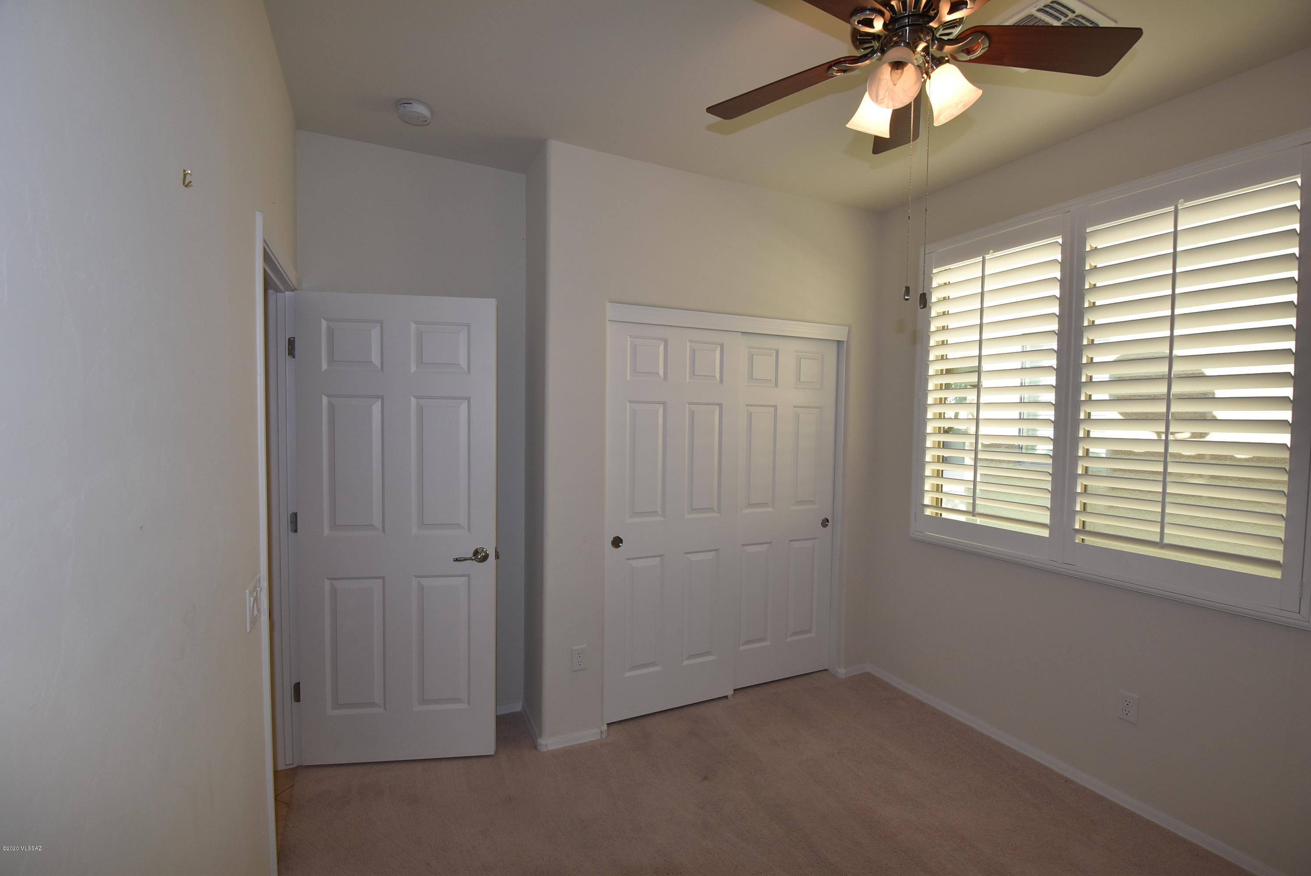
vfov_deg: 77.4
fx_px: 547
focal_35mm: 15
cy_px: 438
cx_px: 656
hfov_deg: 100.3
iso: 400
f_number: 5.6
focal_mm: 10
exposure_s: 1/125
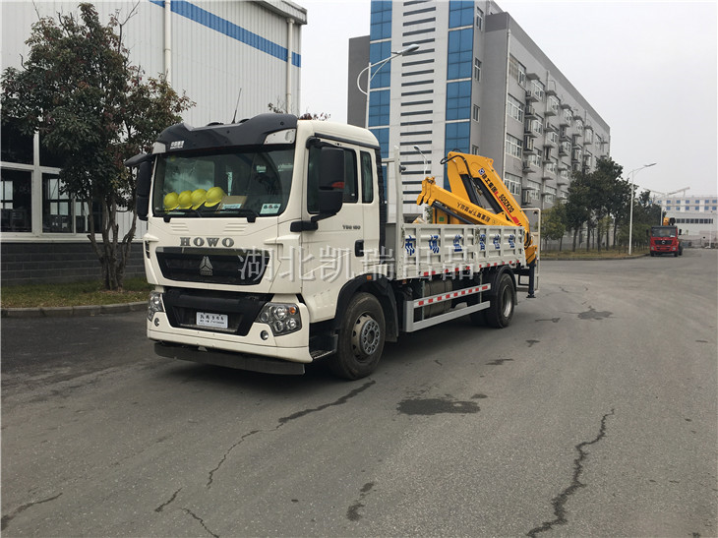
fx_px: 601
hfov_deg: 61.7
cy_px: 269
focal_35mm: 29
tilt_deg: -1.9
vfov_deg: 48.2
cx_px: 359
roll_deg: -2.1
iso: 25
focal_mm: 4.15
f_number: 2.2
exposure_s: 1/487
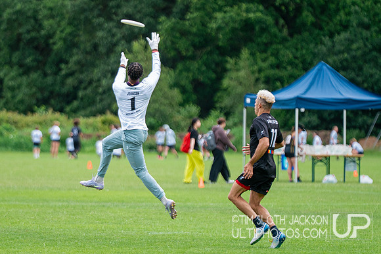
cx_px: 143
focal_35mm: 372
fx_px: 3938
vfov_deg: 3.7
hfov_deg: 5.5
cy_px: 101
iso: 640
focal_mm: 200
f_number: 2.8
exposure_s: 1/2500
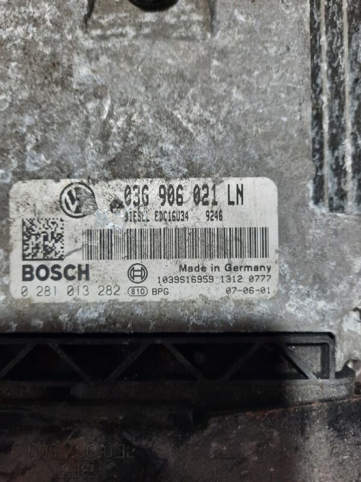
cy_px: 241
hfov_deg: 54.9
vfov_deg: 69.4
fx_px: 348
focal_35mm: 25
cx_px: 180
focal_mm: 4.6
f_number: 2
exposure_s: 1/50
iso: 160
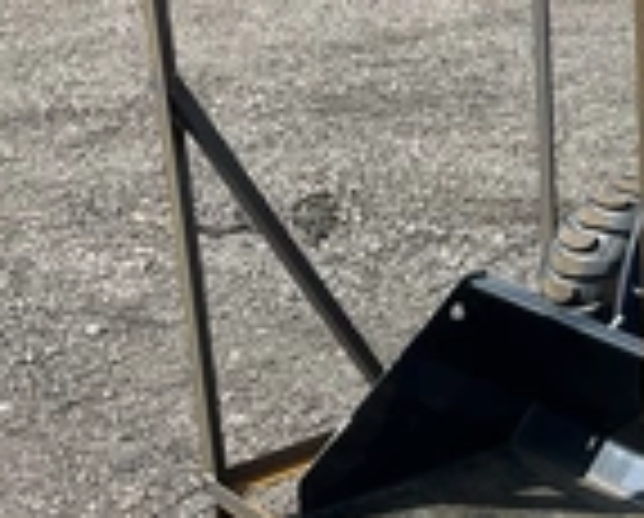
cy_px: 261
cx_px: 761
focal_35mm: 79
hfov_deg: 22.3
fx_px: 1509
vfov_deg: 19.5
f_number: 1.8
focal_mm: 3
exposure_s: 1/869
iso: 25
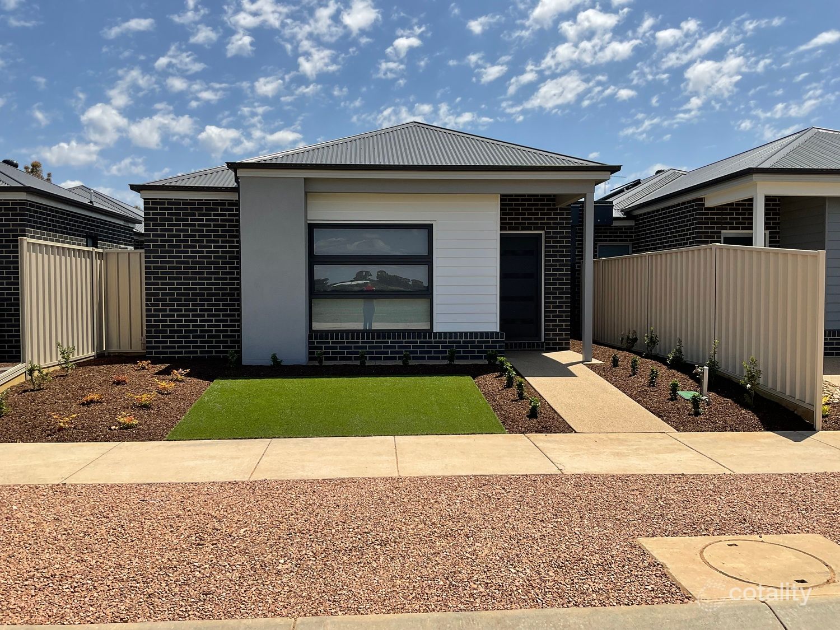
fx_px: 704
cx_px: 420
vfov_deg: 48.2
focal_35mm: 29
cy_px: 315
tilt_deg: -2.4
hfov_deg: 61.7
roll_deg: -0.7
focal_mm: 3
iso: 16
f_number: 1.8
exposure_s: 1/2667
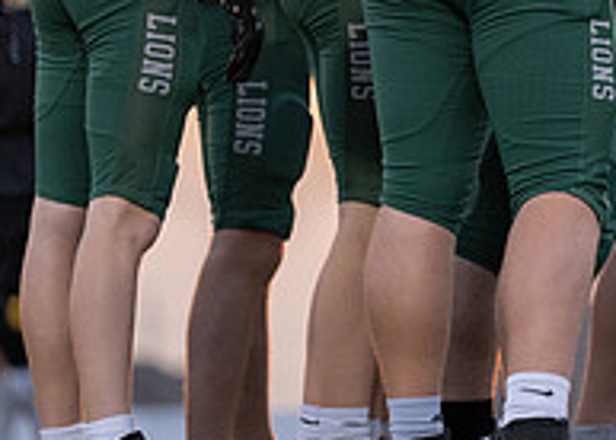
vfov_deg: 2.3
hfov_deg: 3.2
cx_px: 626
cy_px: -35
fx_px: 11113
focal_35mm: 635
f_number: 2.8
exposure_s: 1/1250
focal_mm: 200
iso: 1250
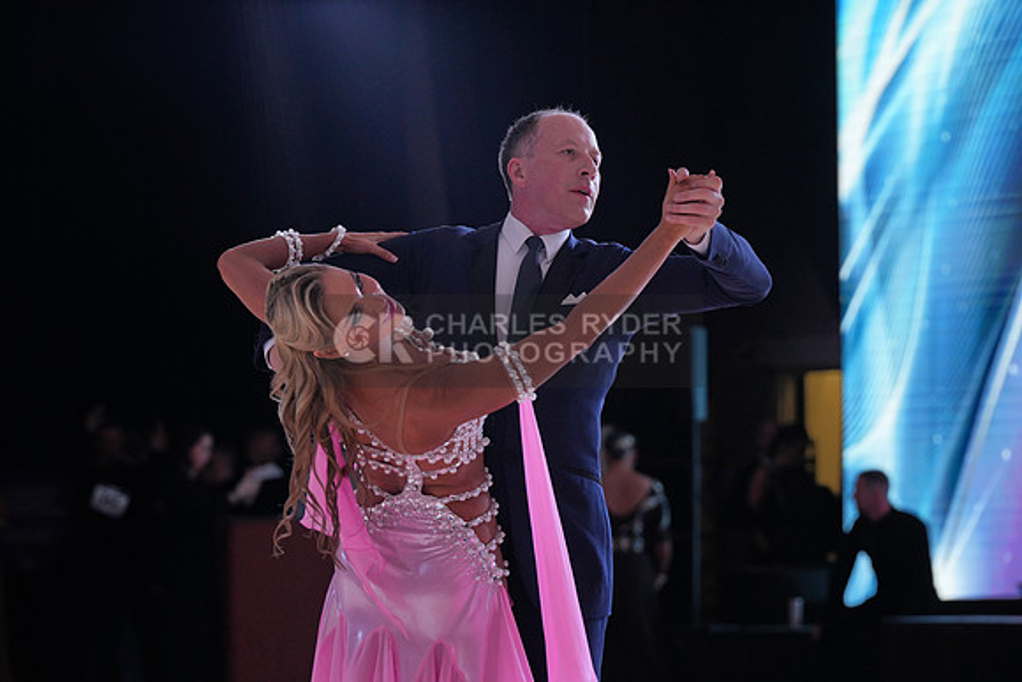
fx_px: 5679
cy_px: 341
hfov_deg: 10.3
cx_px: 511
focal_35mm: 200
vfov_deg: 6.9
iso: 1250
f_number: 6.3
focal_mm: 200
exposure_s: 1/400
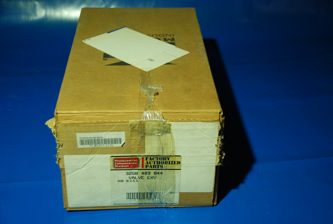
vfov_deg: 23.9
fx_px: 528
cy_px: 112
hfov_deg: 35.0
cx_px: 166
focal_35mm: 57
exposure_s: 1/40
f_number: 4.5
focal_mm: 38
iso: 200
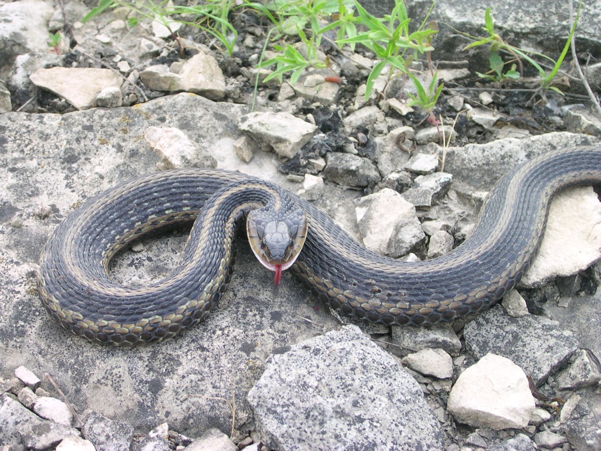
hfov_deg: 25.3
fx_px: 1337
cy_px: 226
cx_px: 300
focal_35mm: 77
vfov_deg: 19.1
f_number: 4
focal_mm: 11.8
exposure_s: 1/35.2
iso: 100
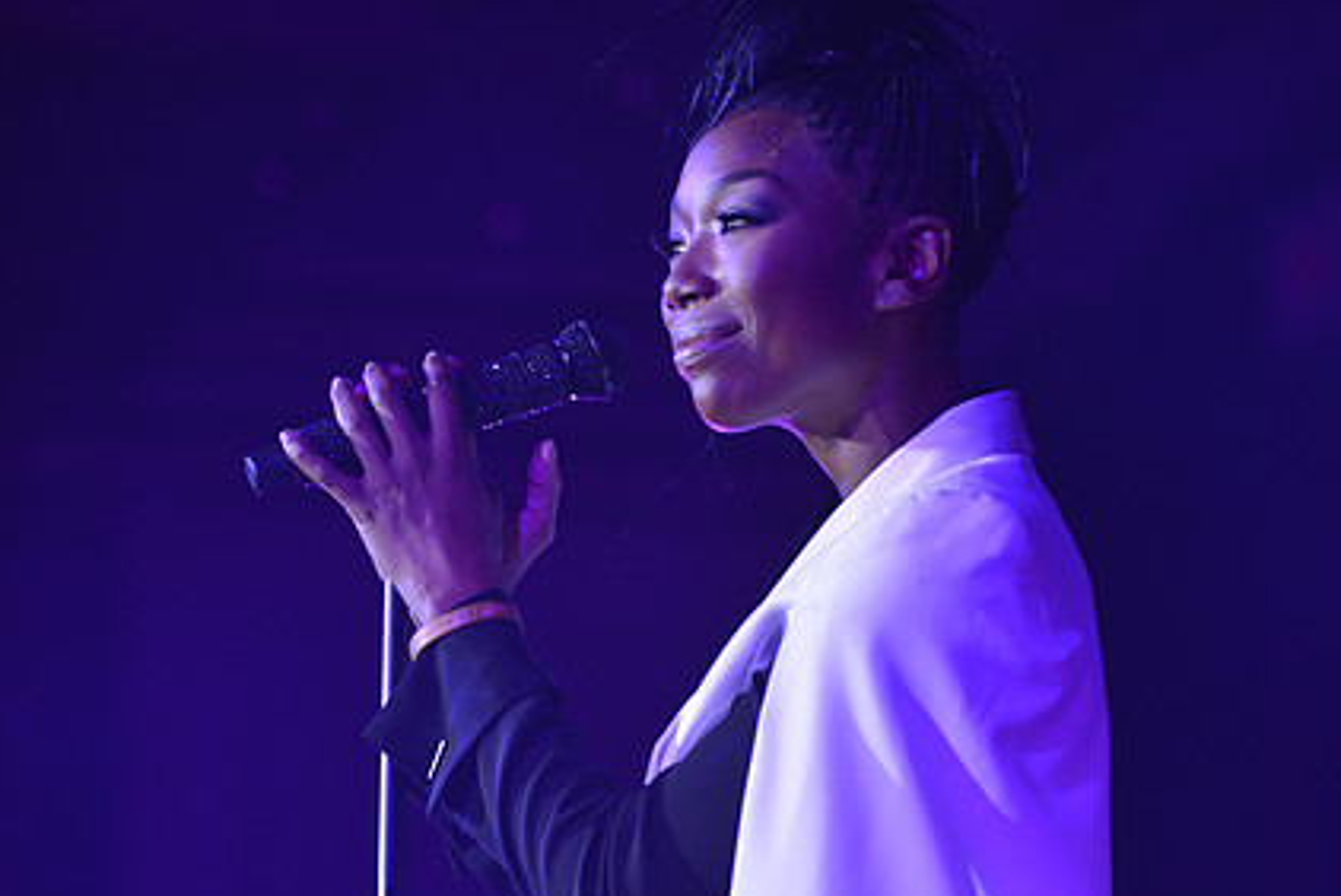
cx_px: 661
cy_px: 437
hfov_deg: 7.7
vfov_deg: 5.1
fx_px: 9990
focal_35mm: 268
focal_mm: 195
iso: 640
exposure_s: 1/125
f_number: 7.1
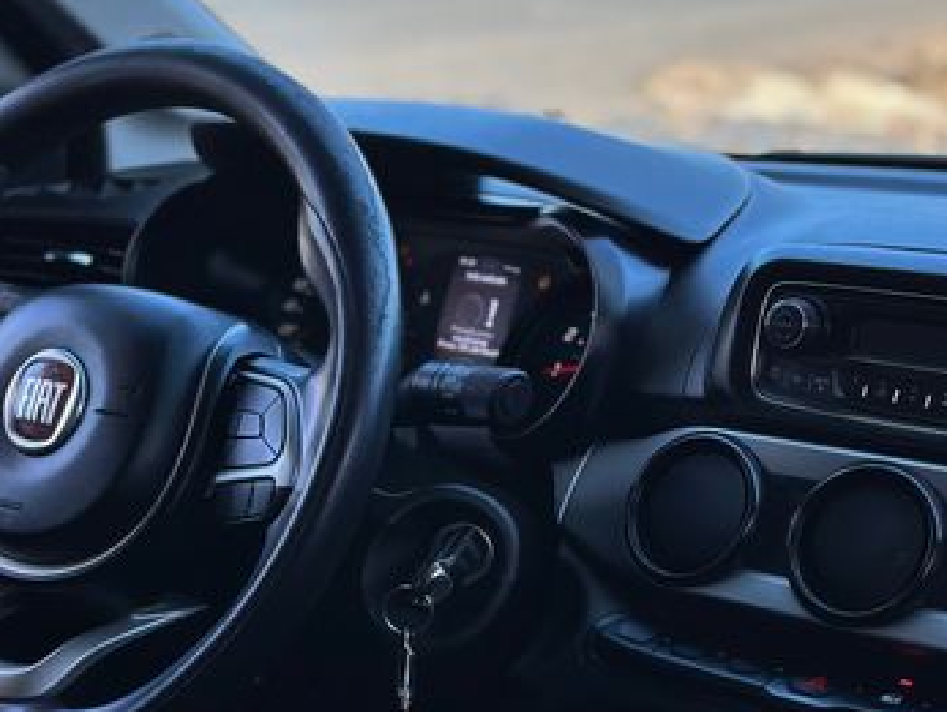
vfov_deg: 22.6
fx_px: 1780
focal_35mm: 65
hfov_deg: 29.8
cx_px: 420
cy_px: 461
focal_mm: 6.86
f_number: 1.78
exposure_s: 1/880
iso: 80
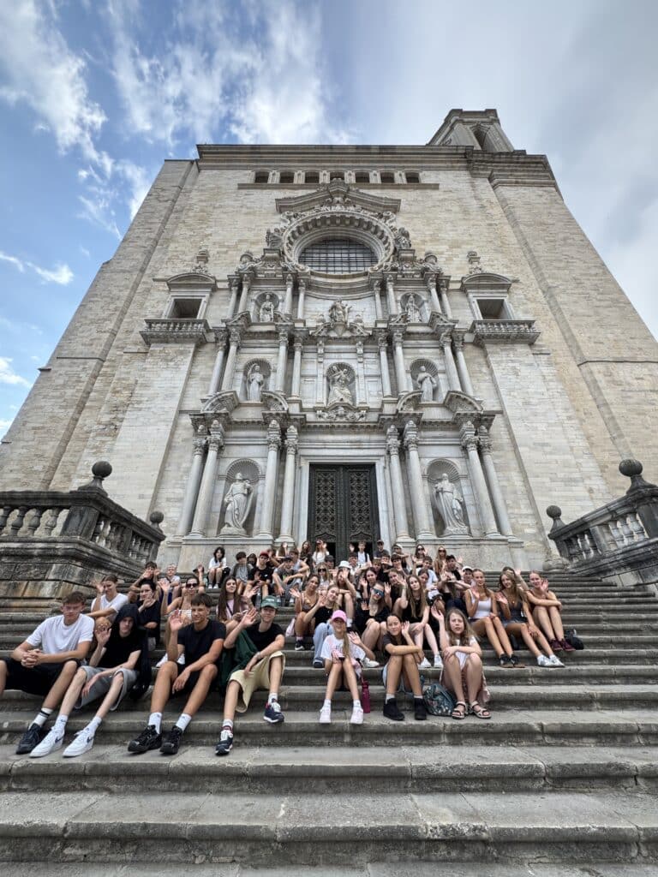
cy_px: 438
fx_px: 355
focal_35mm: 14
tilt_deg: +28.6
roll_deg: -2.9
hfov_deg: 85.7
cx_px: 329
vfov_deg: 102.1
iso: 40
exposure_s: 1/470
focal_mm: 2.22
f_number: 2.2
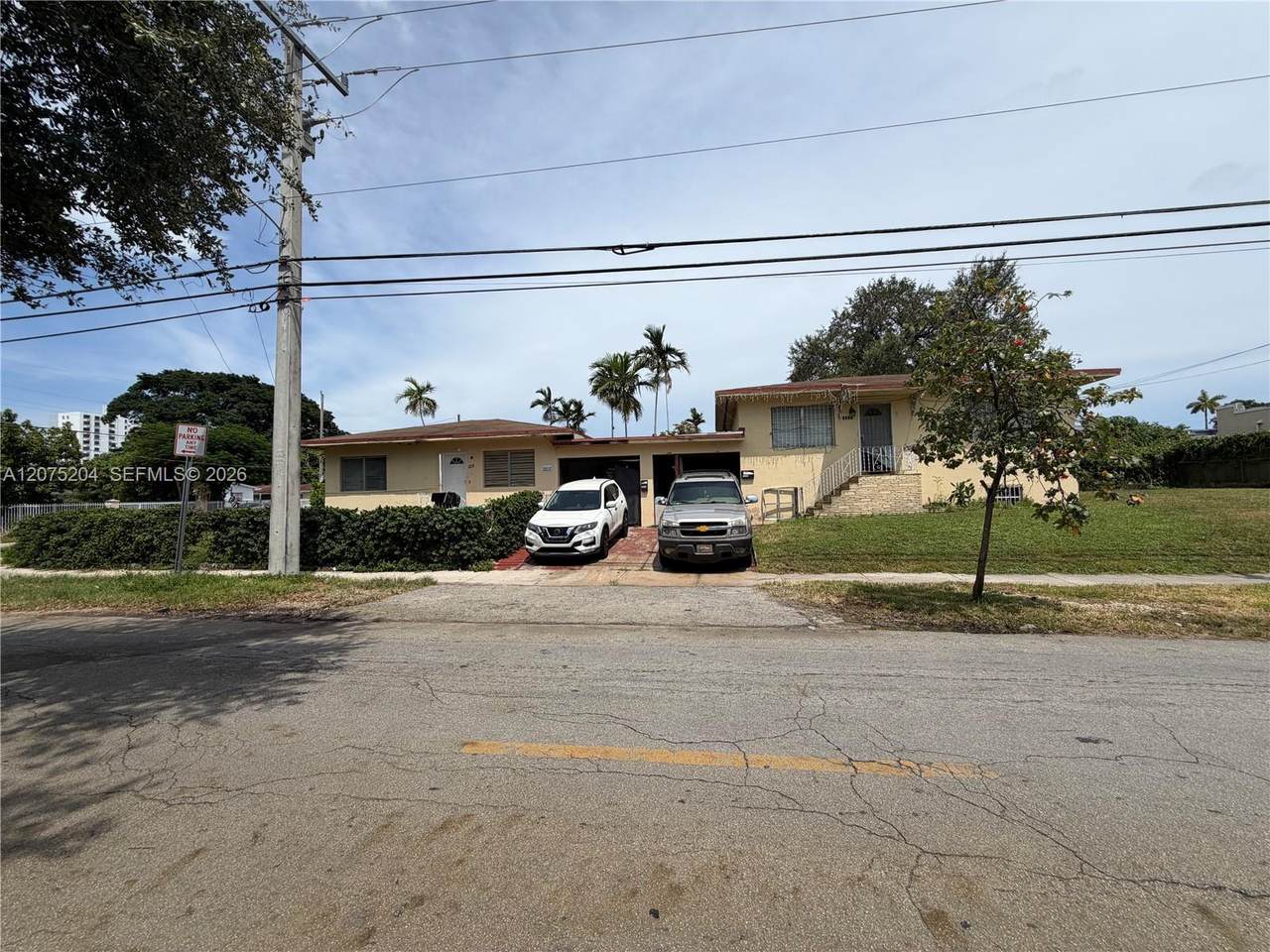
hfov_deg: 102.1
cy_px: 476
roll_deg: +0.8
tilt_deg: +2.9
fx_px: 514
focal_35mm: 14
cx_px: 635
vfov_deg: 85.7
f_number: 2.2
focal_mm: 2.22
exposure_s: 1/1431
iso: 20
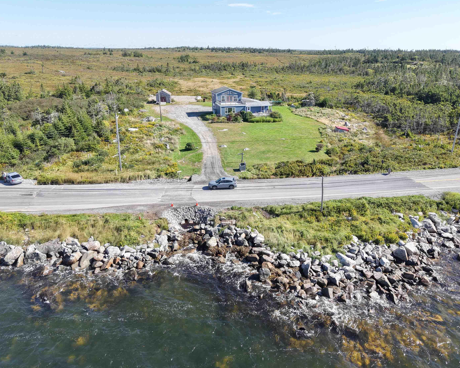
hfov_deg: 66.0
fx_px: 354
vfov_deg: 54.9
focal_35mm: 26
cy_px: 179
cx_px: 235
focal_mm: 8.67
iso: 270
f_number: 1.8
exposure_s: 1/2500
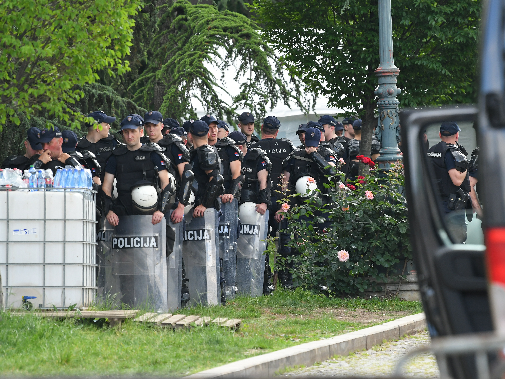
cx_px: 261
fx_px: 4741
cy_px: 190
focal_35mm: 325
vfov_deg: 4.6
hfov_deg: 6.1
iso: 800
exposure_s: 1/800
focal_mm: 200
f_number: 4
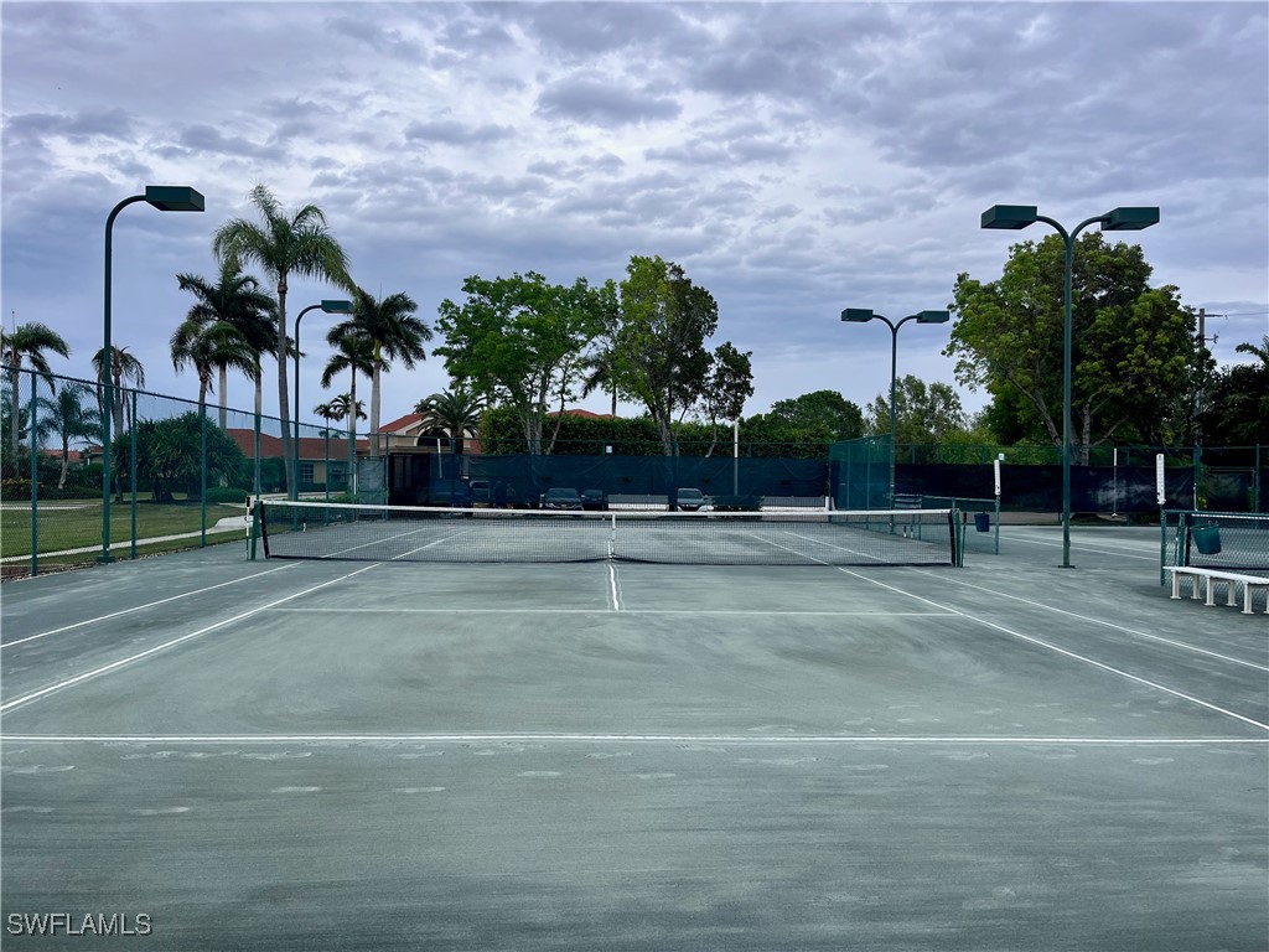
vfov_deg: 53.1
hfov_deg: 67.3
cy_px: 476
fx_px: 953
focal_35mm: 26
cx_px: 634
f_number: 1.6
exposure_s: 1/1294
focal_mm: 5.1
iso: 50
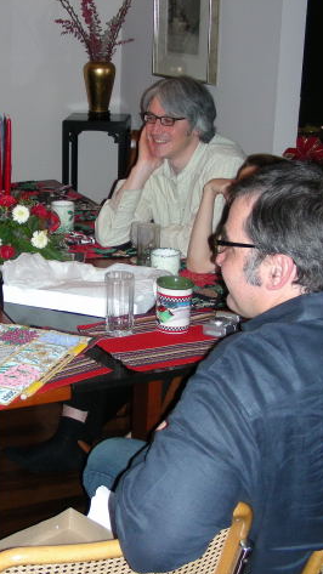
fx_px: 853
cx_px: 29
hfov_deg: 21.0
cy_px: 286
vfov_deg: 37.2
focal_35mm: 56
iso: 146
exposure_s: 1/60
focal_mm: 6.3
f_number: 3.5
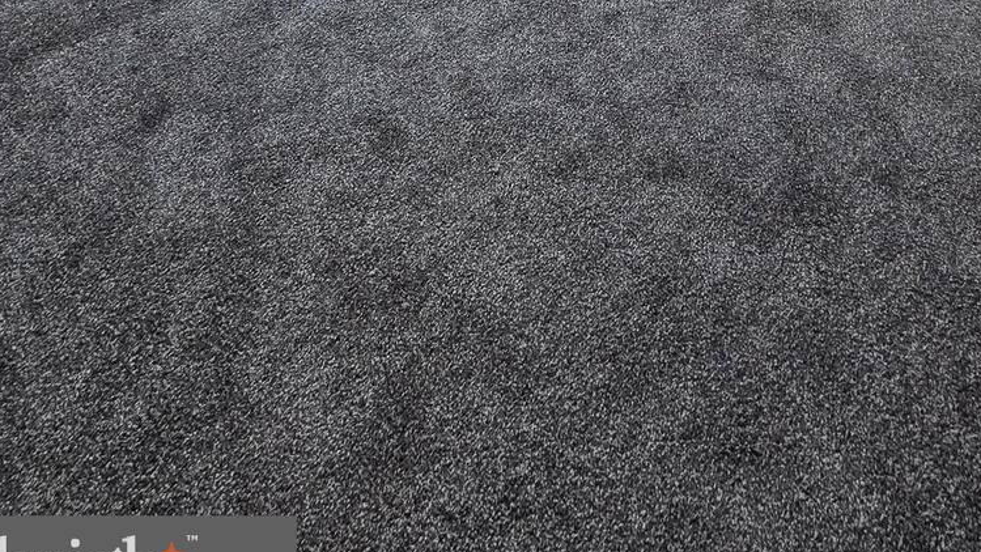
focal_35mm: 29
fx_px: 754
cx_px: 723
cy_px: -382
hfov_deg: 62.7
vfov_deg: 24.2
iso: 80
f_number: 2.2
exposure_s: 1/120
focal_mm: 2.2
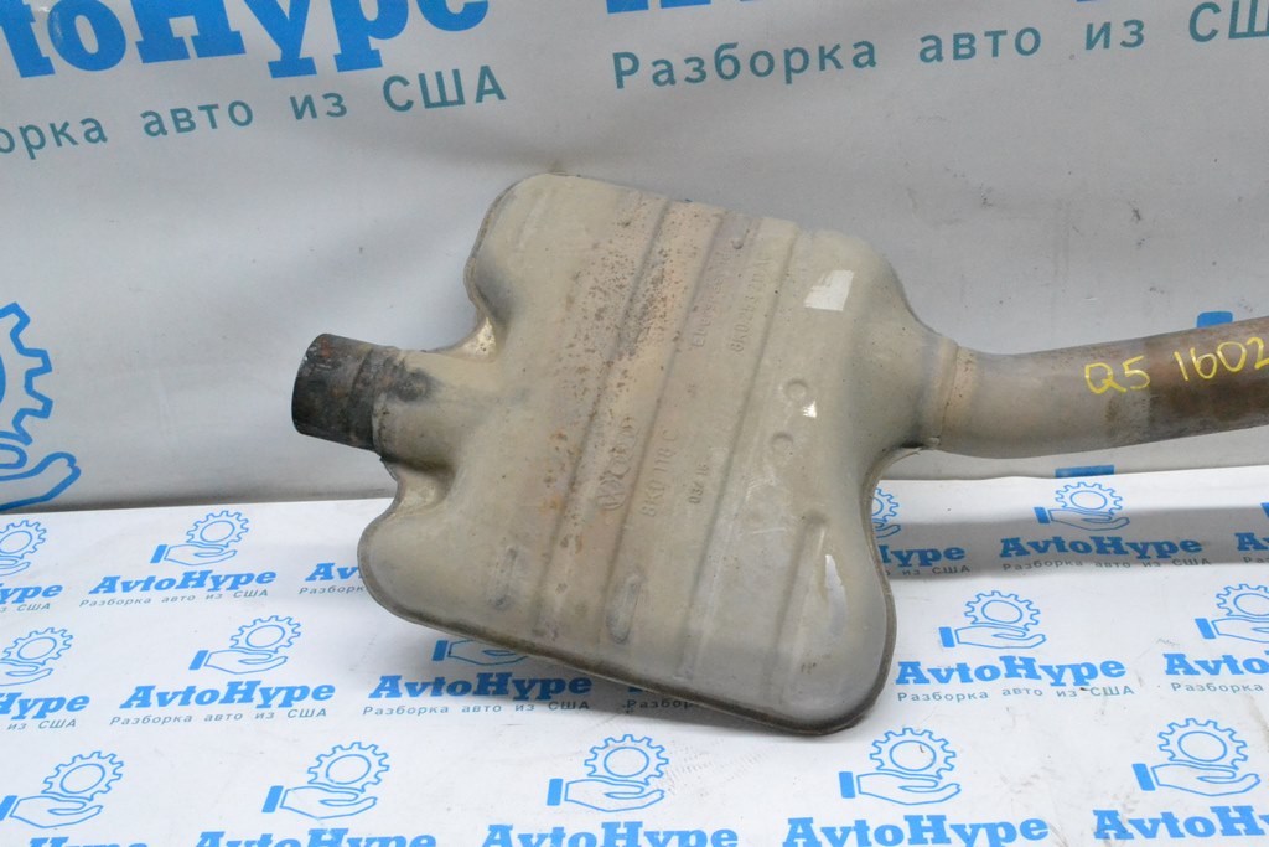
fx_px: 1375
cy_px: 424
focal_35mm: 39
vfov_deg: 34.2
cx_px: 634
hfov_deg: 49.5
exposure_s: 1/100
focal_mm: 26
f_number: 13
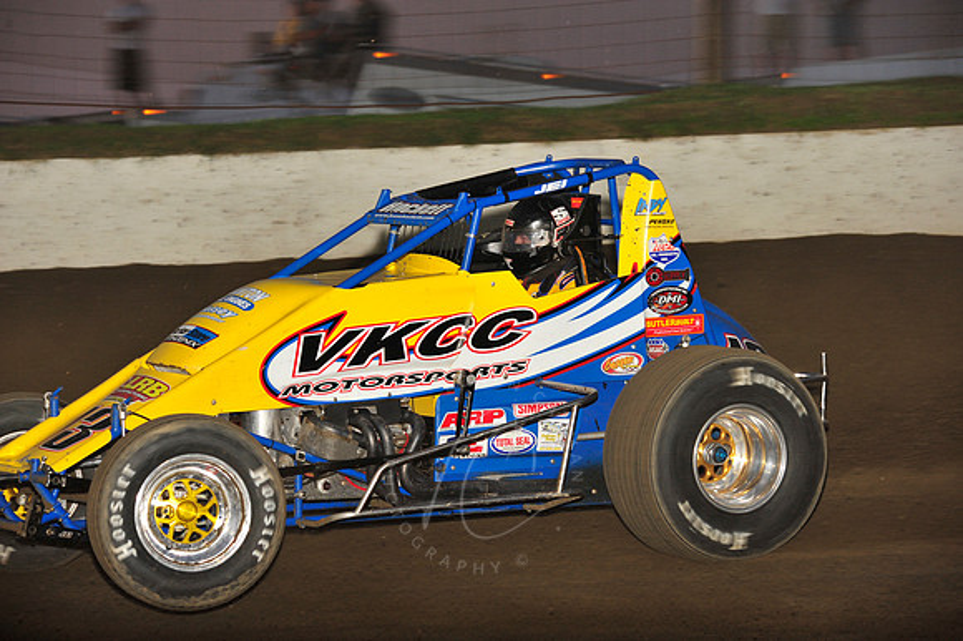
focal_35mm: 155
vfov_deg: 8.8
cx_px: 482
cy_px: 320
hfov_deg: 13.3
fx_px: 4144
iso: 800
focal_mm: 155
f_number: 7.1
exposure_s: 1/320
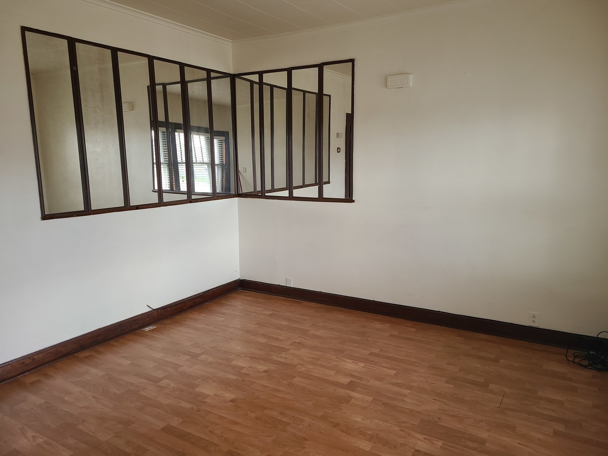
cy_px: 228
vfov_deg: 53.1
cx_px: 304
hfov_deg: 67.3
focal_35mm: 26
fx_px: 457
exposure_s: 1/60
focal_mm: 5.4
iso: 50
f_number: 1.8
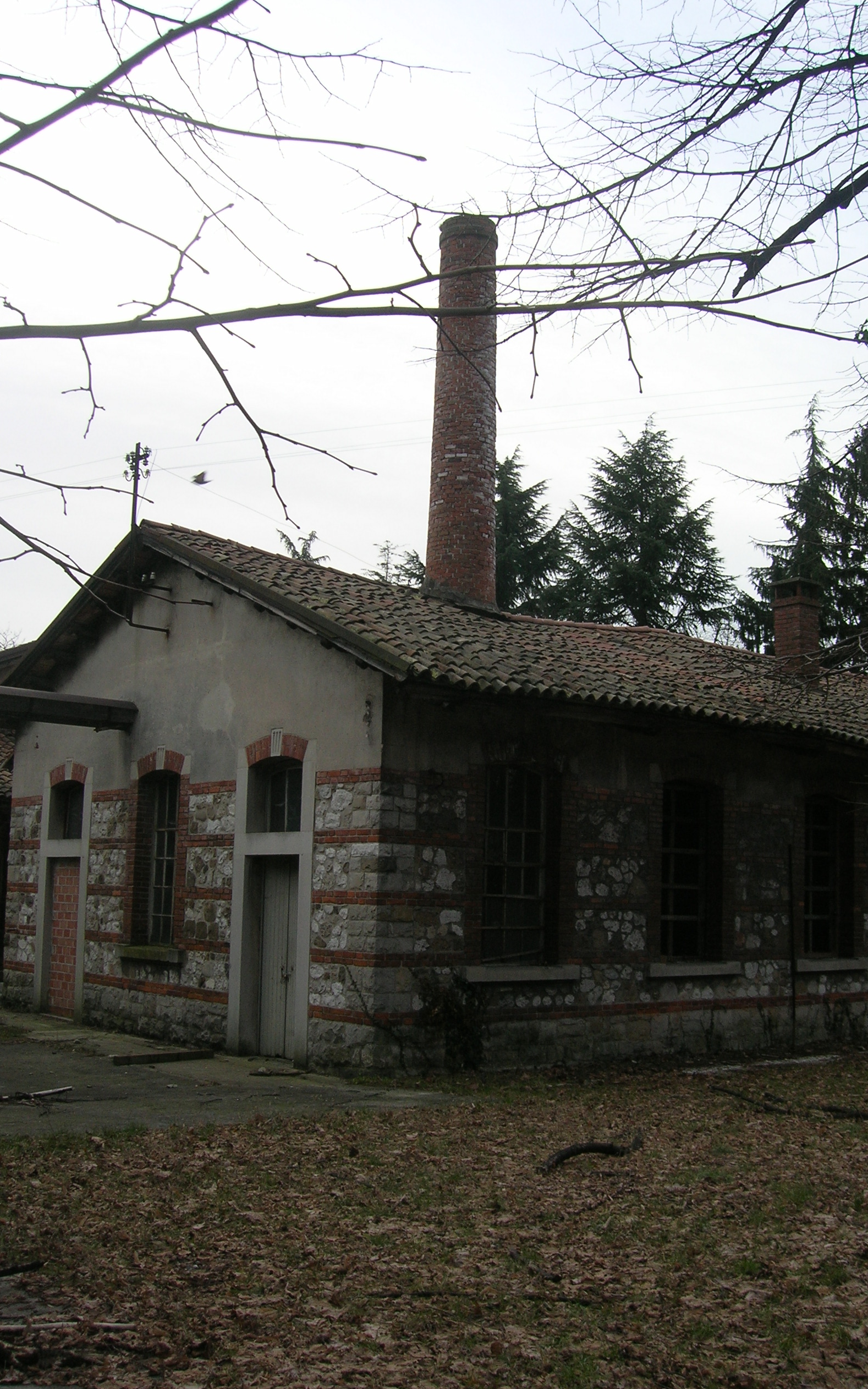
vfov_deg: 52.8
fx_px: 1401
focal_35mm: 37
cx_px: 486
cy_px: 695
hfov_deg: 34.4
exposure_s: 1/76.8
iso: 50
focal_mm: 5.7
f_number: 4.9
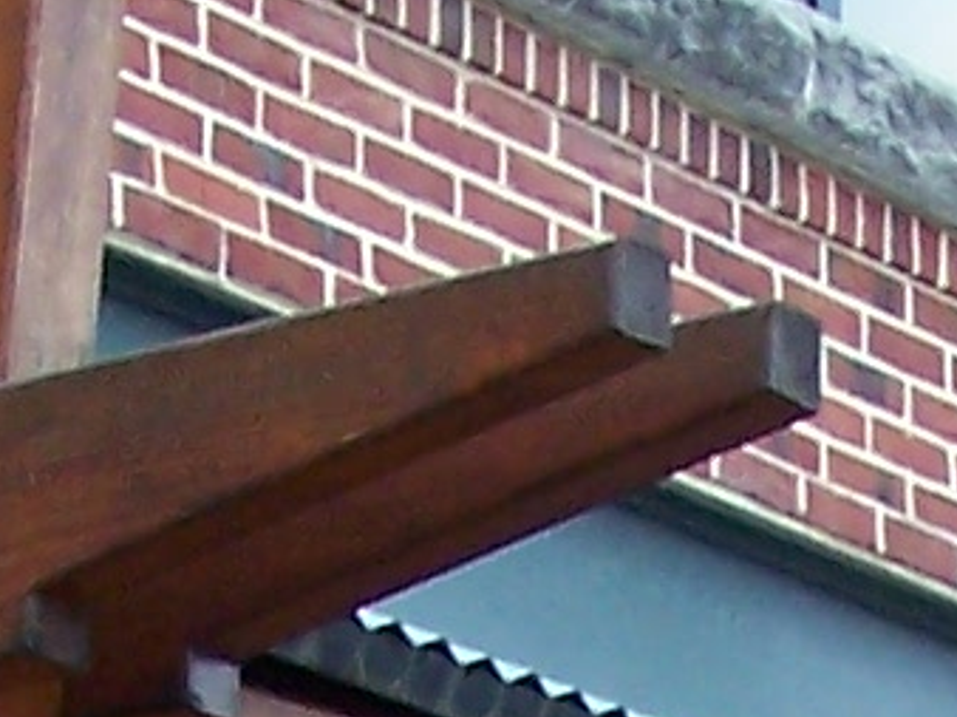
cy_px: 2443
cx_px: 864
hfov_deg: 6.8
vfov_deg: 4.8
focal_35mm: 290
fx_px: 8012
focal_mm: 6.3
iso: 140
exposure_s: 1/30
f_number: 2.8
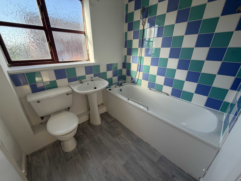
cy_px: 90
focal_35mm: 14
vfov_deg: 85.7
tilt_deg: -22.3
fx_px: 97
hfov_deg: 102.1
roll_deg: +0.1
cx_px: 120
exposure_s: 1/127
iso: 64
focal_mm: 2.22
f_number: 2.2
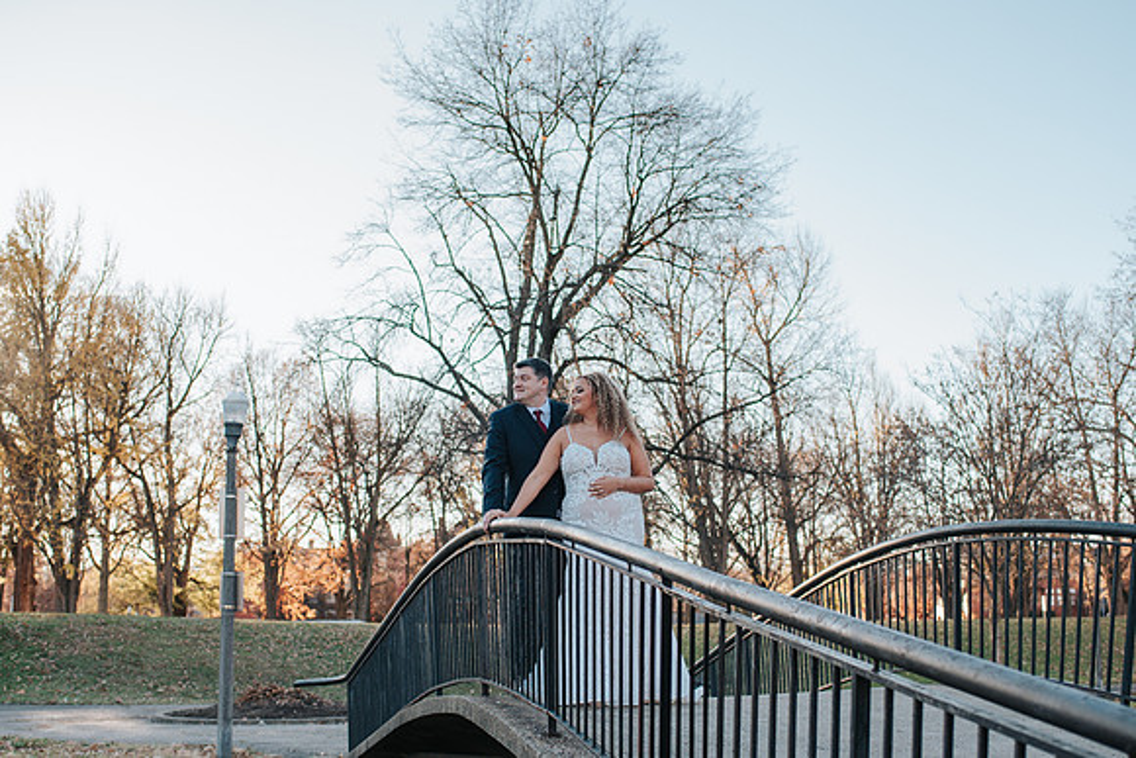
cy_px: 441
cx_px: 551
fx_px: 1465
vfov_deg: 29.0
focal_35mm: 46
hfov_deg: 42.4
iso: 100
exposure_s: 1/500
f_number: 2.8
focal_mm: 35
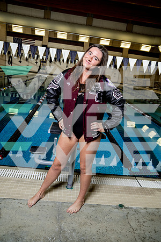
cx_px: 80
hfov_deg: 43.6
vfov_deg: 61.9
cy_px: 121
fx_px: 201
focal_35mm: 30
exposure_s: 1/250
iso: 320
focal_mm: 30
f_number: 5.6
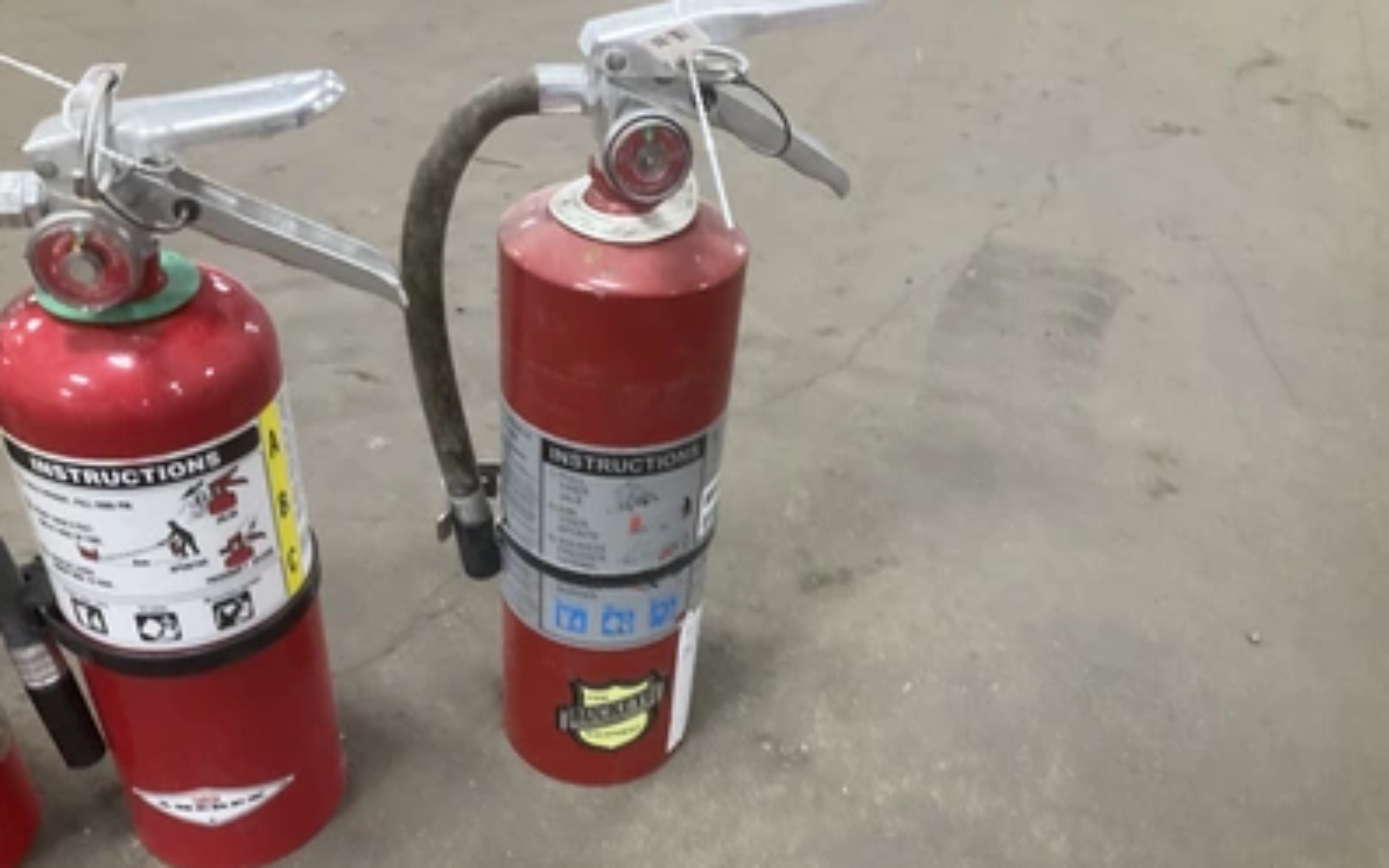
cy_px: 494
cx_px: 693
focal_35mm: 31
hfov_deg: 61.2
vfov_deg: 40.5
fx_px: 1173
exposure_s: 1/40
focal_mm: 3
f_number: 1.8
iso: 200
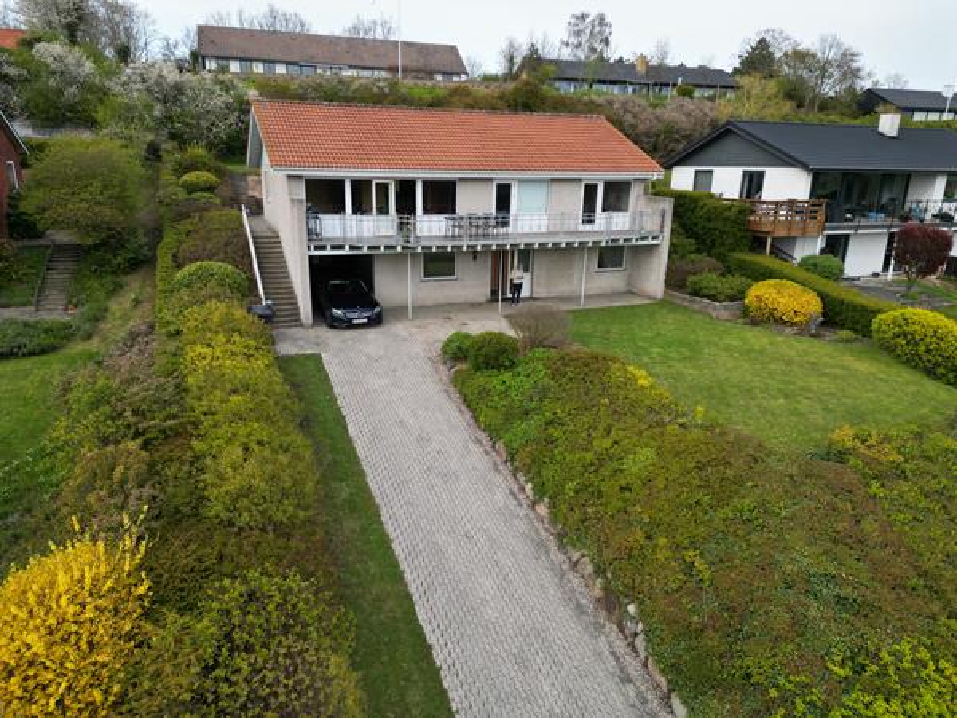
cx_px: 478
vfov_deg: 56.8
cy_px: 359
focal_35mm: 24
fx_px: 664
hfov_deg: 71.6
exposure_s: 1/1000
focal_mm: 6.72
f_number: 1.7
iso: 200
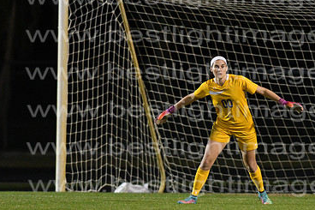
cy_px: 130
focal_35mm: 710
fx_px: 6209
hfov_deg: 2.9
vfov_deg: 1.9
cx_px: 223
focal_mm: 300
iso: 8000
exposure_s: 1/640
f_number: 3.2
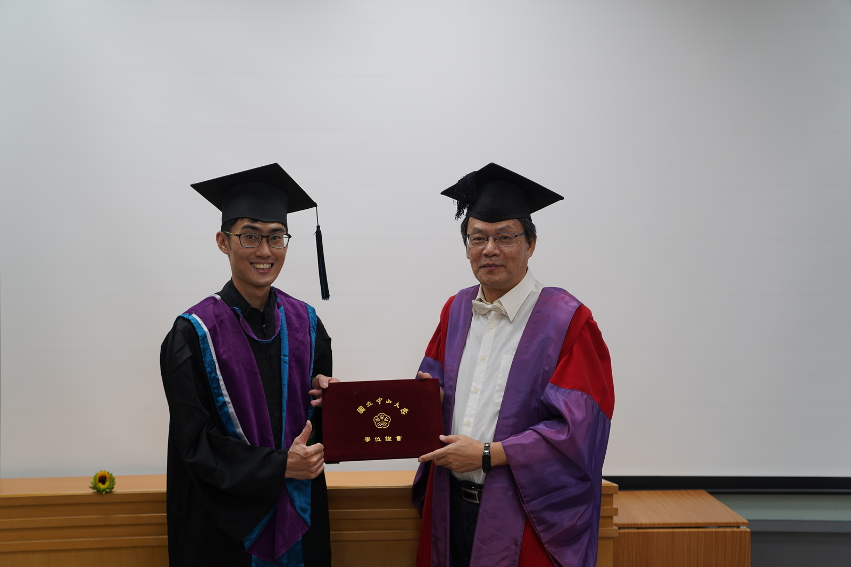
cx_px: 426
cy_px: 284
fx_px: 1182
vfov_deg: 27.0
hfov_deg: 39.6
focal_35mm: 50
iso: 100
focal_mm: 50
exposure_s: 1/60
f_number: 2.8
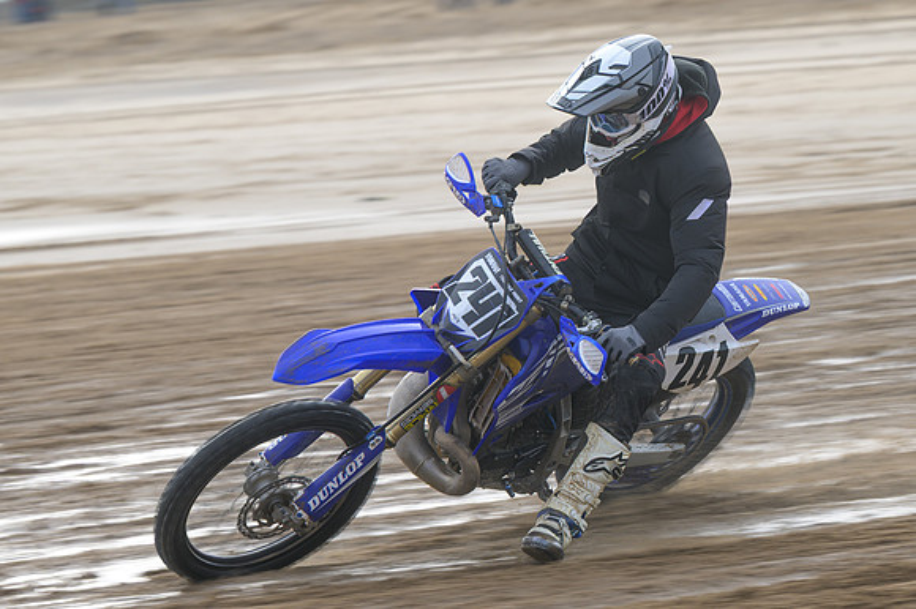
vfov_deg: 8.8
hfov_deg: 13.2
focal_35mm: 156
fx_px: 3967
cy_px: 279
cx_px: 496
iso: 72
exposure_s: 1/250
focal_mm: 96
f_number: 5
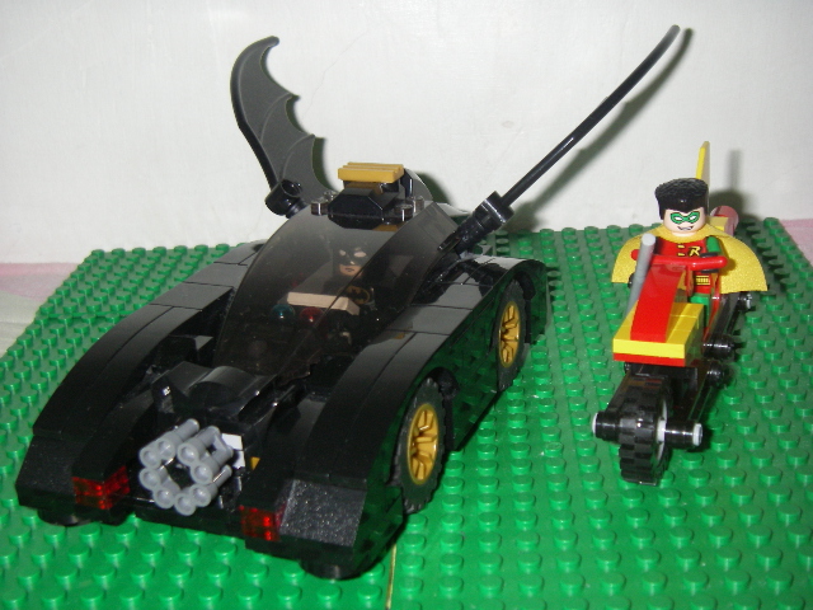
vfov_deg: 29.7
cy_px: 305
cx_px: 406
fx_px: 1151
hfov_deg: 38.9
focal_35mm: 49
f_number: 3.5
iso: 160
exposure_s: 1/50
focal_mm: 8.1
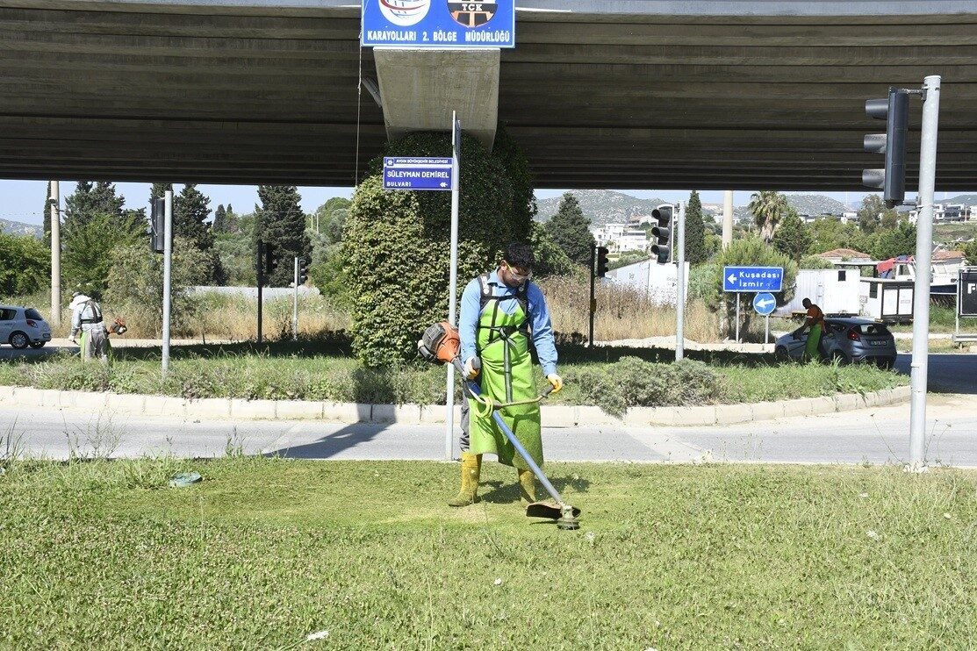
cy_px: 326
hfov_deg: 43.6
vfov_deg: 29.9
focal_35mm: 45
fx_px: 1221
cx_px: 488
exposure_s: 1/640
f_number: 13
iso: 640
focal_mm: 30
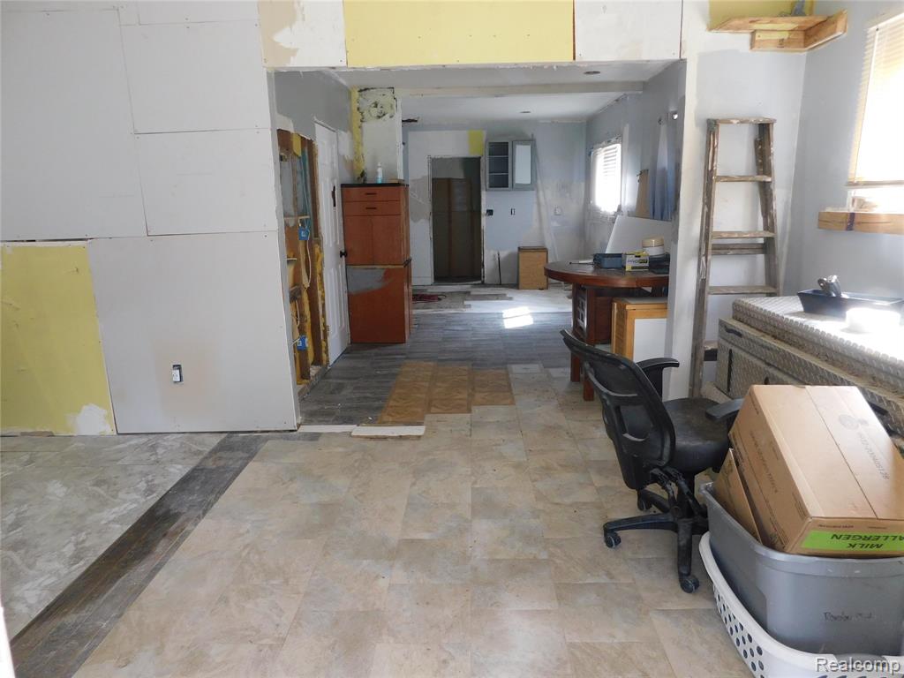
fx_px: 601
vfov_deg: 58.9
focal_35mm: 23
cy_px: 339
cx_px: 452
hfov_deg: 73.9
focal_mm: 4
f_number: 3
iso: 200
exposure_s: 1/30
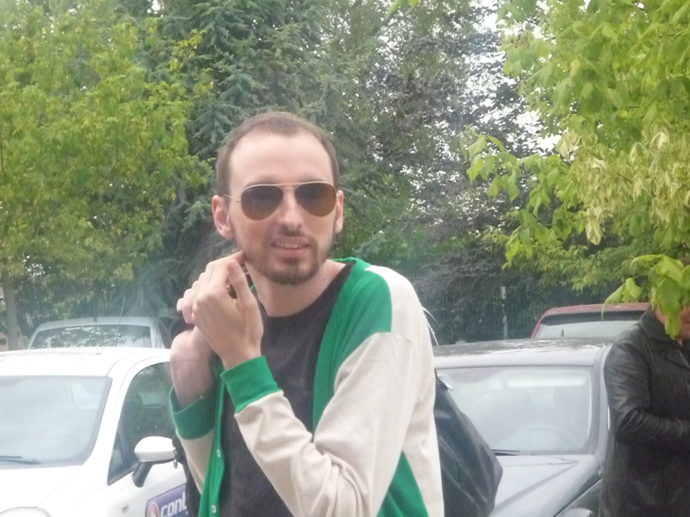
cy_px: 258
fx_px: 2392
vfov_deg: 12.3
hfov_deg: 16.4
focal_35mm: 120
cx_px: 345
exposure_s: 1/800
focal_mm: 20.8
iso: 1600
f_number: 5.8
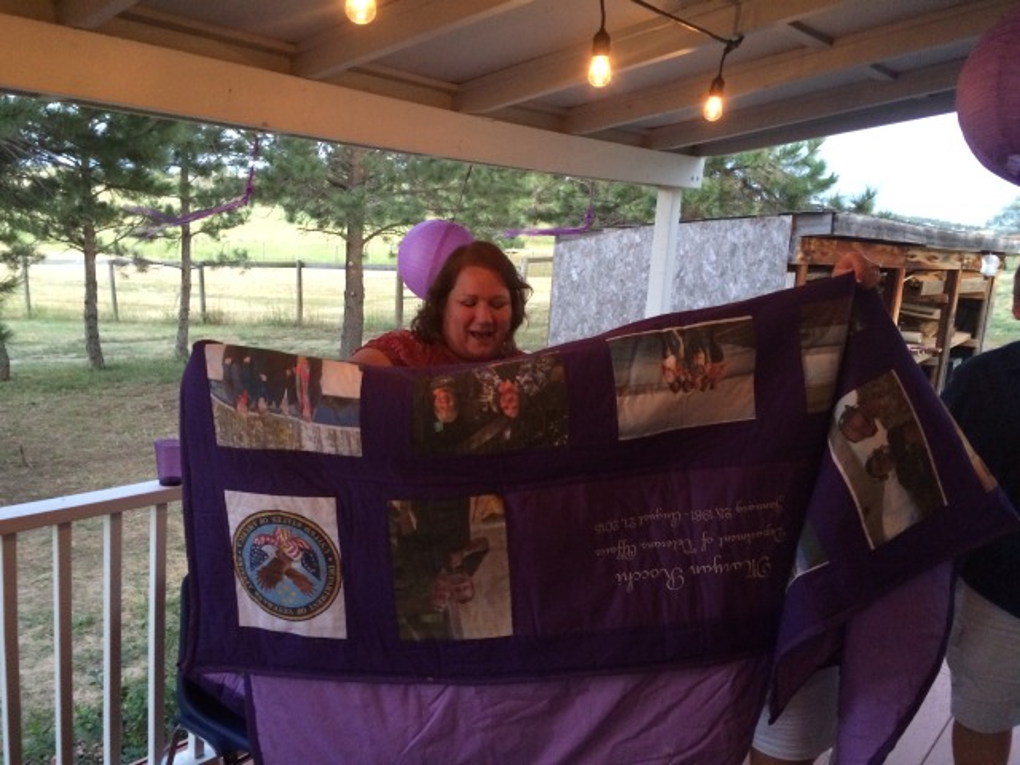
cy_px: 382
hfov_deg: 61.7
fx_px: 855
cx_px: 510
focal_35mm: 29
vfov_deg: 48.2
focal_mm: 4.15
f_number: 2.2
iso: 320
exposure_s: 1/30
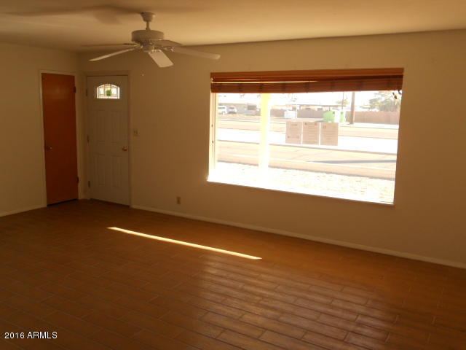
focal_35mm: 32
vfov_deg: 44.2
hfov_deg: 56.8
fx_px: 431
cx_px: 233
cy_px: 175
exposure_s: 1/125
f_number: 3.5
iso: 80
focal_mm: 5.8
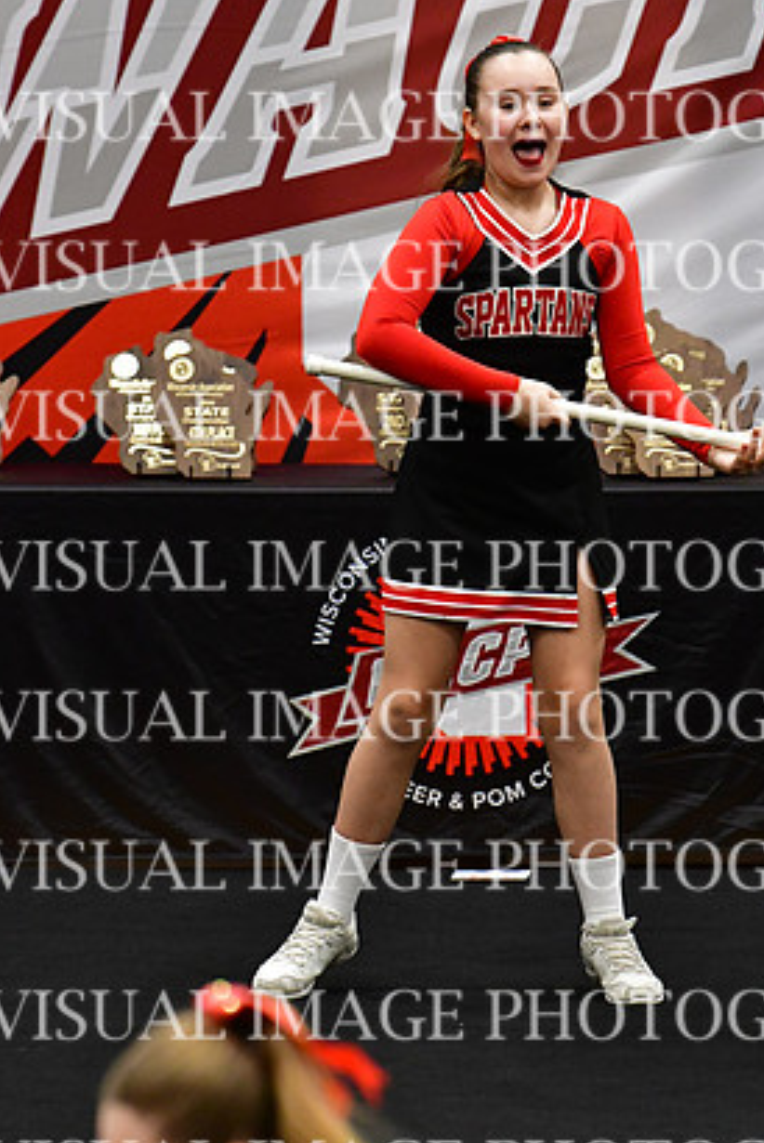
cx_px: 467
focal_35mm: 424
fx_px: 13474
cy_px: 491
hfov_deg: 3.2
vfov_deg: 4.9
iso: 4000
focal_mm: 200
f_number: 3.5
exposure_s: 1/500
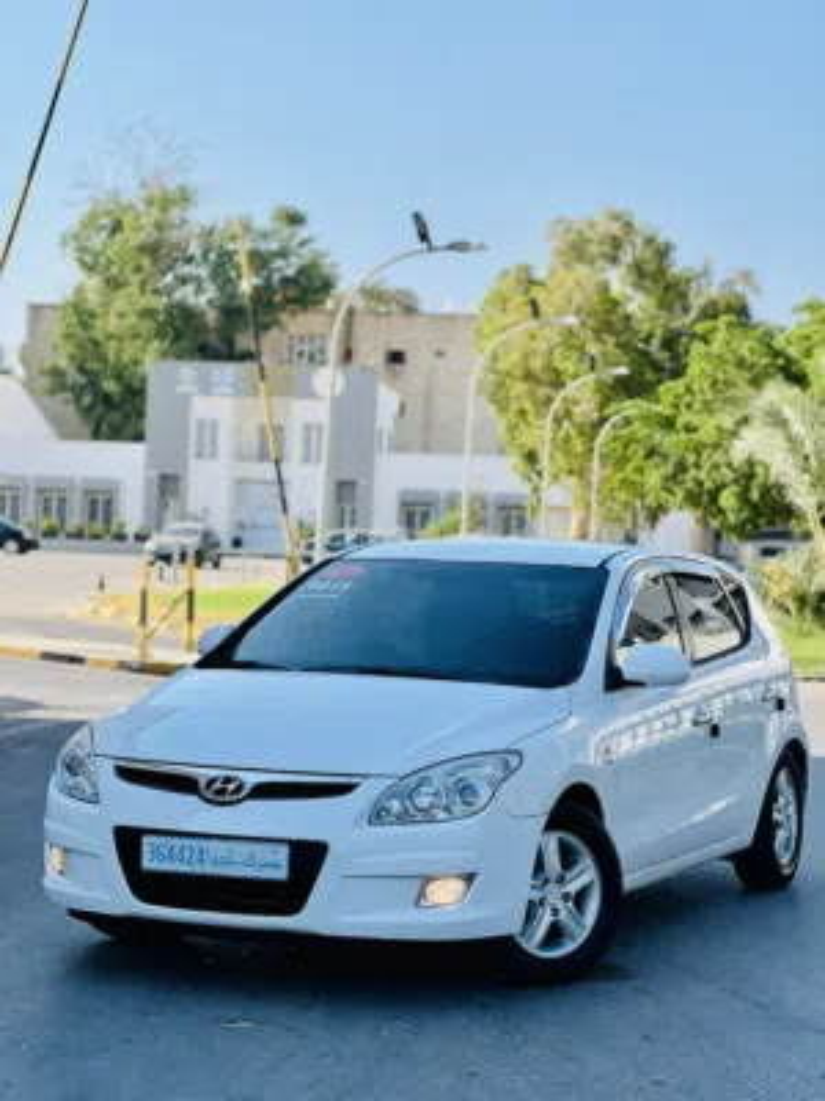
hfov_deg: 19.1
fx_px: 2447
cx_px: 412
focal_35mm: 77
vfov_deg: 25.3
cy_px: 550
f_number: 2.8
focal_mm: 9
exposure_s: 1/513
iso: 32
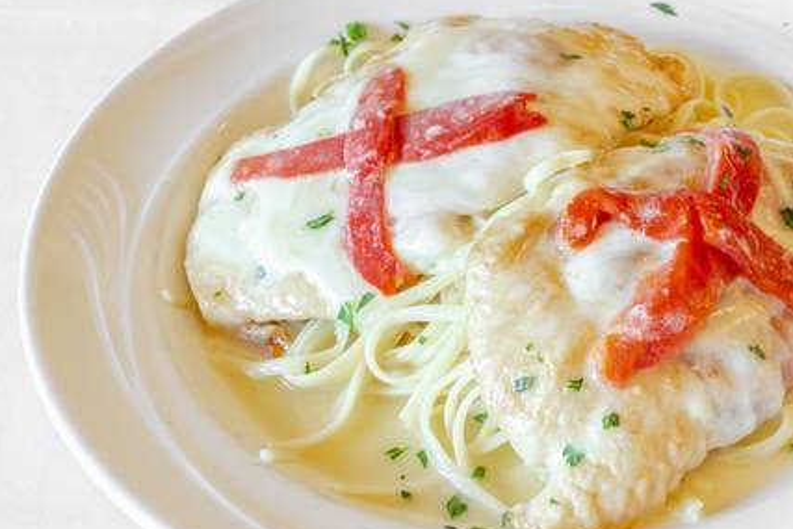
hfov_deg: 28.9
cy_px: 286
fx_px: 1520
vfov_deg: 19.7
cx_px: 563
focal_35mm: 69
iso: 400
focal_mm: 29
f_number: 8
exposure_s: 1/4
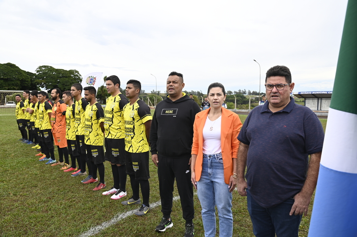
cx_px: 178
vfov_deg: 43.6
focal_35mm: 30
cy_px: 118
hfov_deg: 62.0
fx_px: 297
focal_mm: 30
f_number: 6.3
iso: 200
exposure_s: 1/125
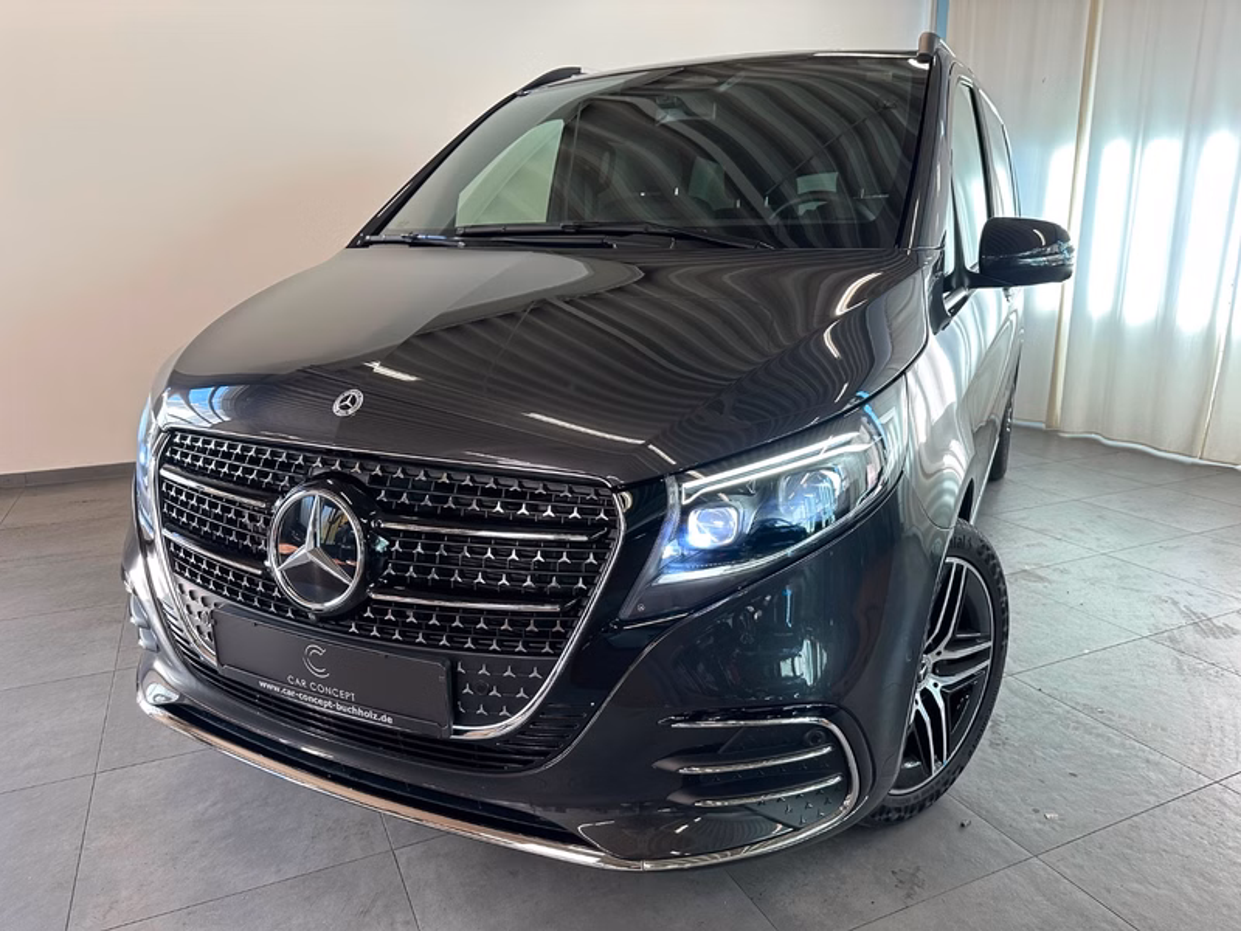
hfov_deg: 71.6
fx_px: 860
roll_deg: +0.2
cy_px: 466
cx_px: 620
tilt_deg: -14.2
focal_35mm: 24
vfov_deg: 56.8
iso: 200
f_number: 1.78
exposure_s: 1/94
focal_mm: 6.86
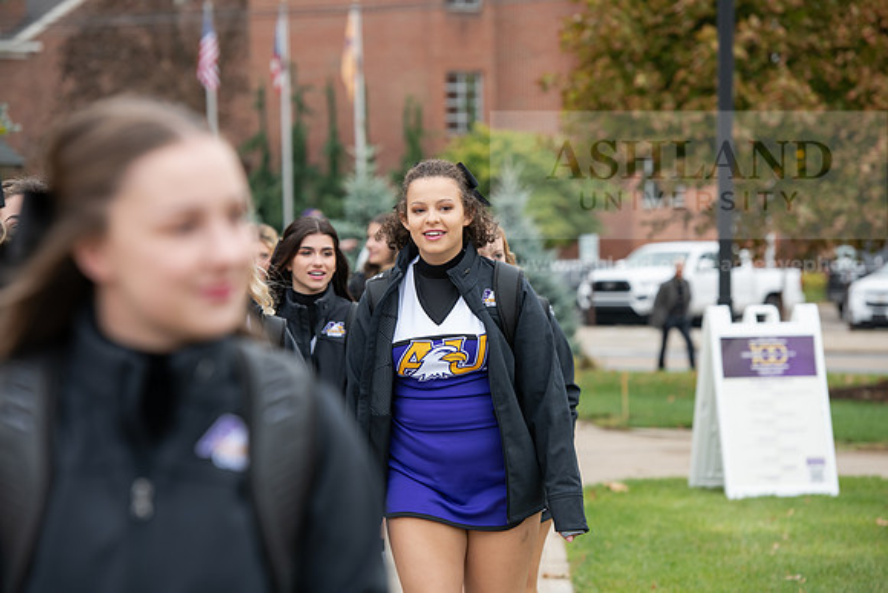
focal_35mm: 140
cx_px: 444
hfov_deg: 14.7
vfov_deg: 9.8
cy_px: 296
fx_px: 3454
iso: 400
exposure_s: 1/320
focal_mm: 140
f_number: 5
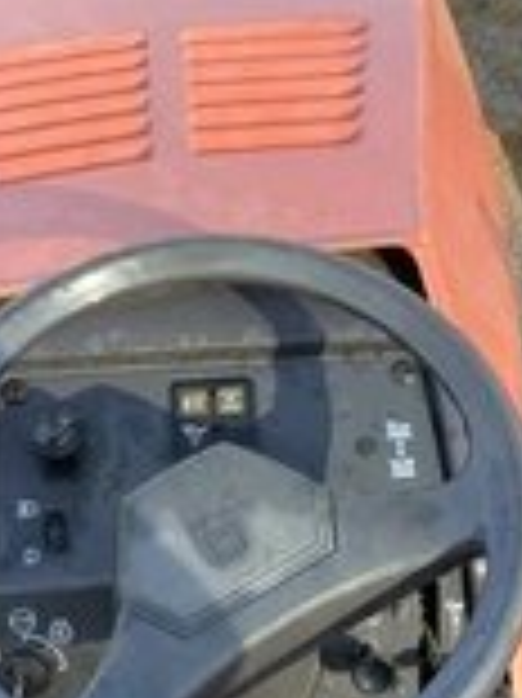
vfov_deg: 24.3
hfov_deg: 18.4
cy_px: 450
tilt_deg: -46.1
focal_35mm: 80
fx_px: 1611
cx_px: 279
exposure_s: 1/213
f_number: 2.4
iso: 25
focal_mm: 3.3
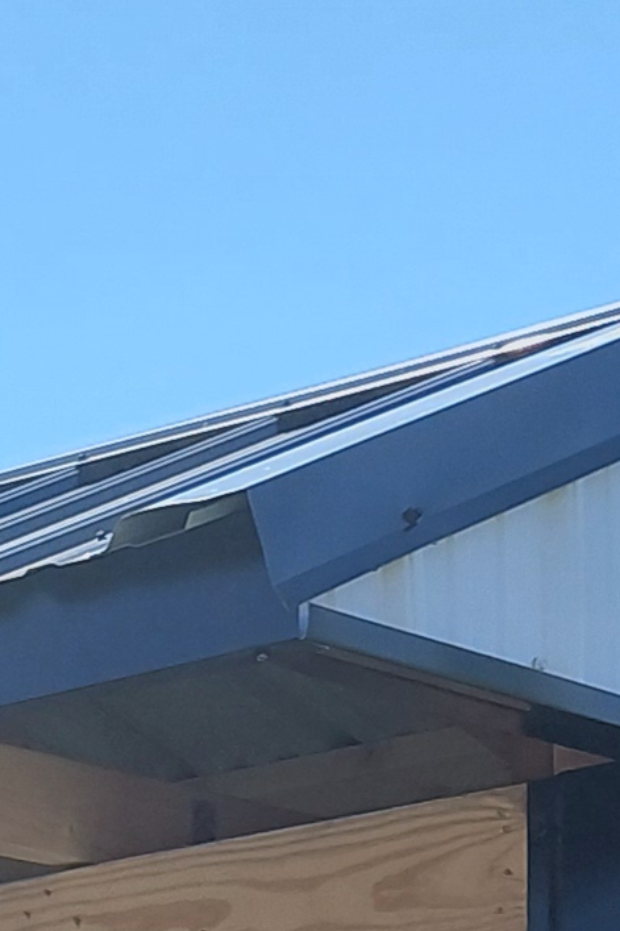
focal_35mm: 150
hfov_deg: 8.9
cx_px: -392
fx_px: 3877
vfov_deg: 12.2
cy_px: 1813
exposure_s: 1/1552
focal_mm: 4.69
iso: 50
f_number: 1.8
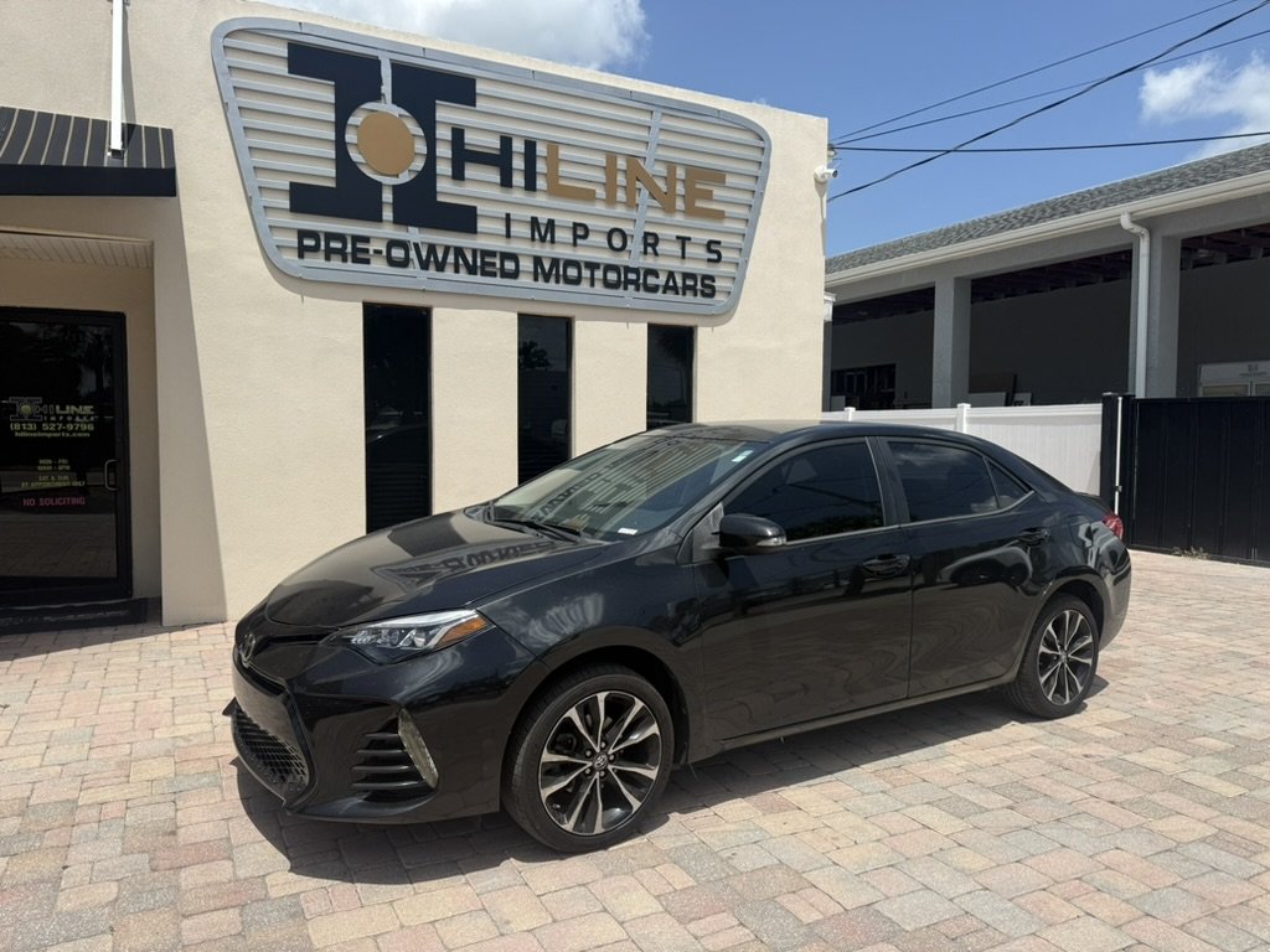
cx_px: 635
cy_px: 476
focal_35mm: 24
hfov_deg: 71.6
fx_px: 881
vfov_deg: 56.8
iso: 80
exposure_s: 1/6173
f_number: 1.78
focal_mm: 6.76
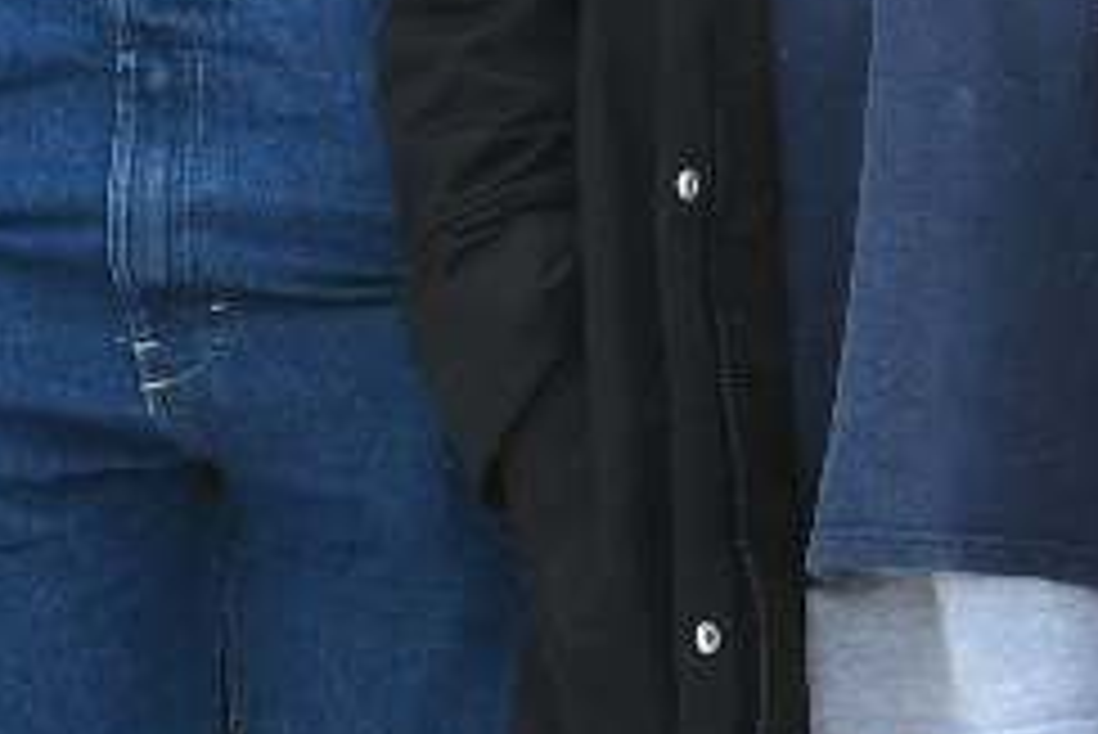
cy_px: -234
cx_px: 508
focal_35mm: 697
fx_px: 21270
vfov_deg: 2.0
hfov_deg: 3.0
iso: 320
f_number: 4.5
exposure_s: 1/800
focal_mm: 70
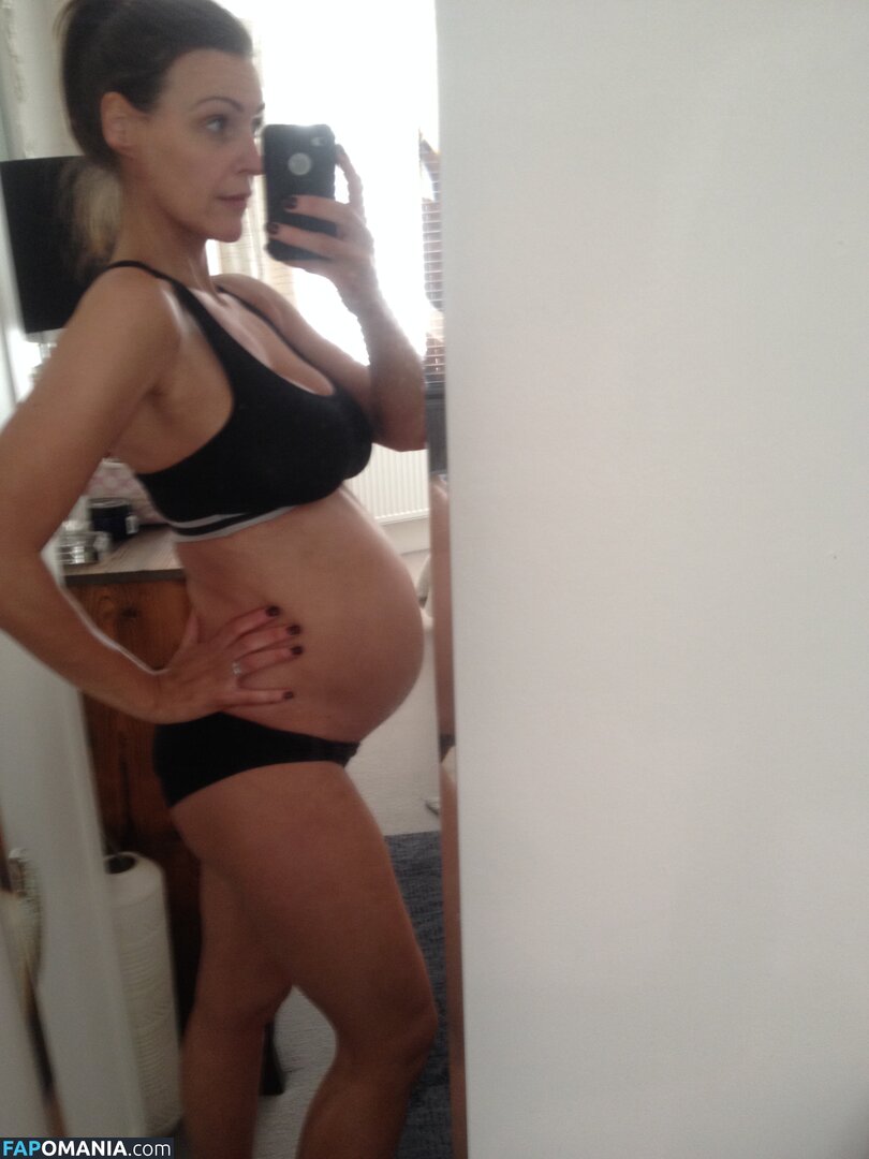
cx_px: 434
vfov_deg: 52.6
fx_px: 1172
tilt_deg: -27.8
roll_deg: -0.4
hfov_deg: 40.7
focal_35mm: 35
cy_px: 580
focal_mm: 4.28
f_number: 2.4
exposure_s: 1/20
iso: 100
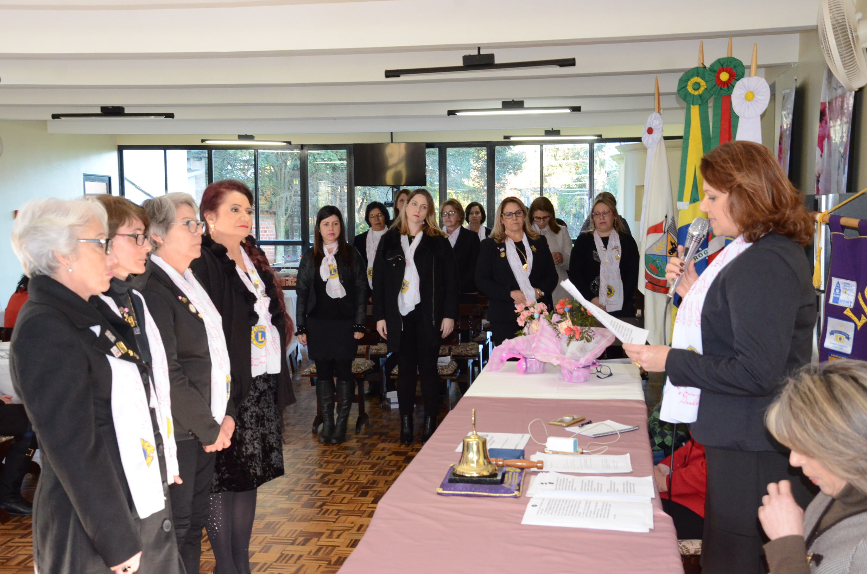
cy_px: 287
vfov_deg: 29.7
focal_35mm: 45
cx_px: 434
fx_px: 1082
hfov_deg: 43.7
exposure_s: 1/60
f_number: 6.3
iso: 2500
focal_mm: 30
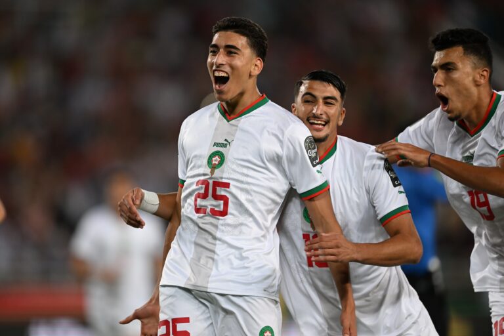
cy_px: 168
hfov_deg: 5.2
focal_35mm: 400
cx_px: 252
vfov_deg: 3.4
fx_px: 5600
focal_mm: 400
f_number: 2.8
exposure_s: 1/1600
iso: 1600
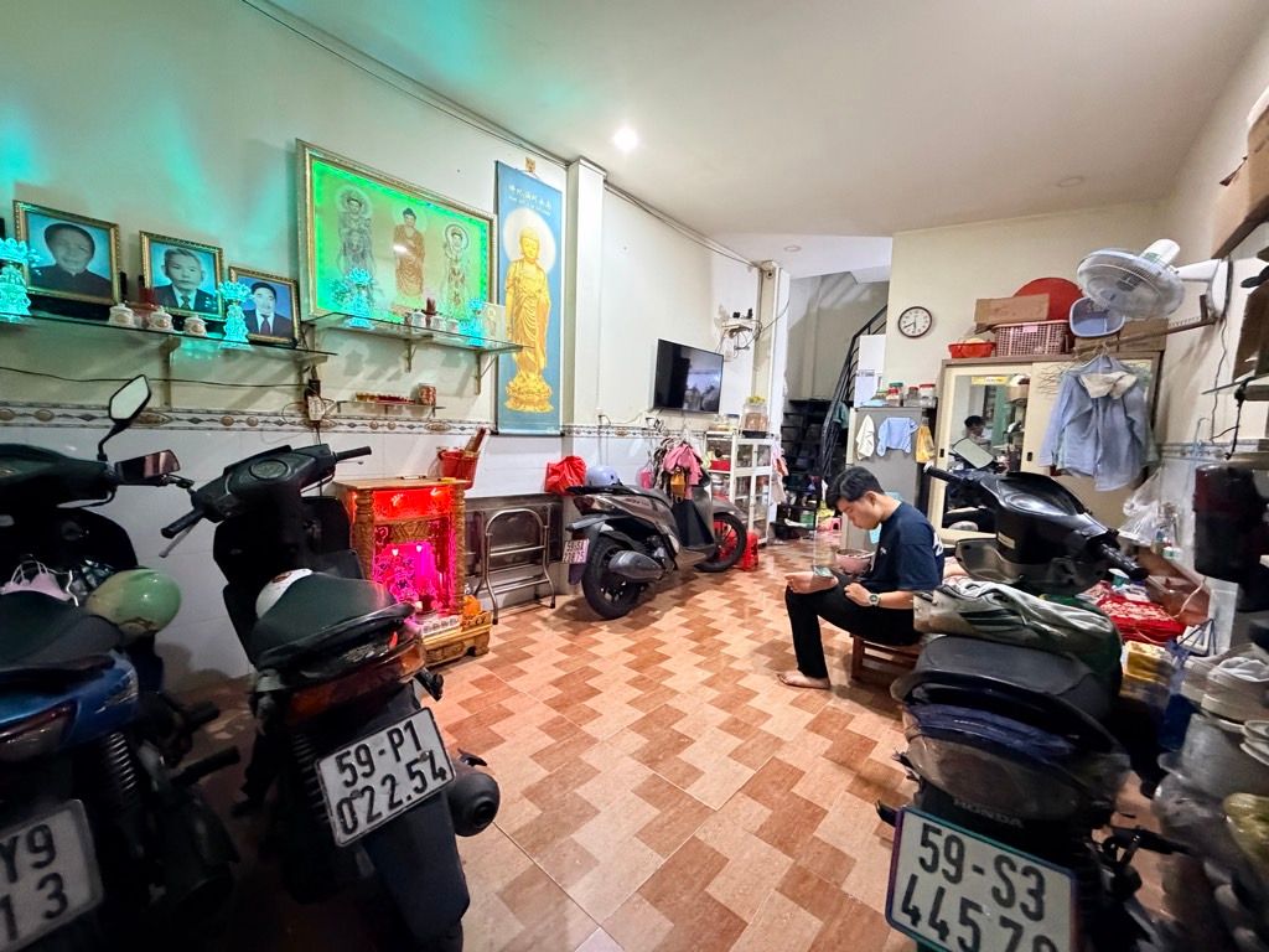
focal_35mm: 14
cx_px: 634
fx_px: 513
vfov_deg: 85.7
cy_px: 476
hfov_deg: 102.1
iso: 1000
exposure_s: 1/50
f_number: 2.2
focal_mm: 2.22
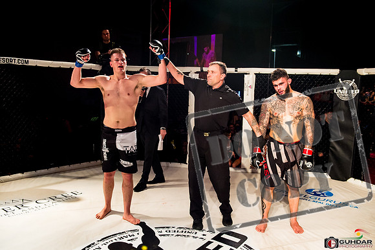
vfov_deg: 41.1
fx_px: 333
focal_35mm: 32
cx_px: 188
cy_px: 125
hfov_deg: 58.7
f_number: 4.5
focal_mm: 32
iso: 1600
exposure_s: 1/500
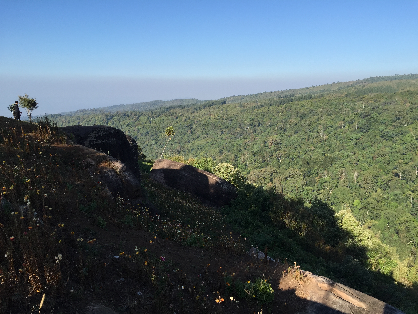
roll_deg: -0.7
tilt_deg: -10.0
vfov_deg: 48.2
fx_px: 350
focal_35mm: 29
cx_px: 209
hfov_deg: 61.7
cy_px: 157
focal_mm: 4.15
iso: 32
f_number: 2.2
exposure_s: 1/1319
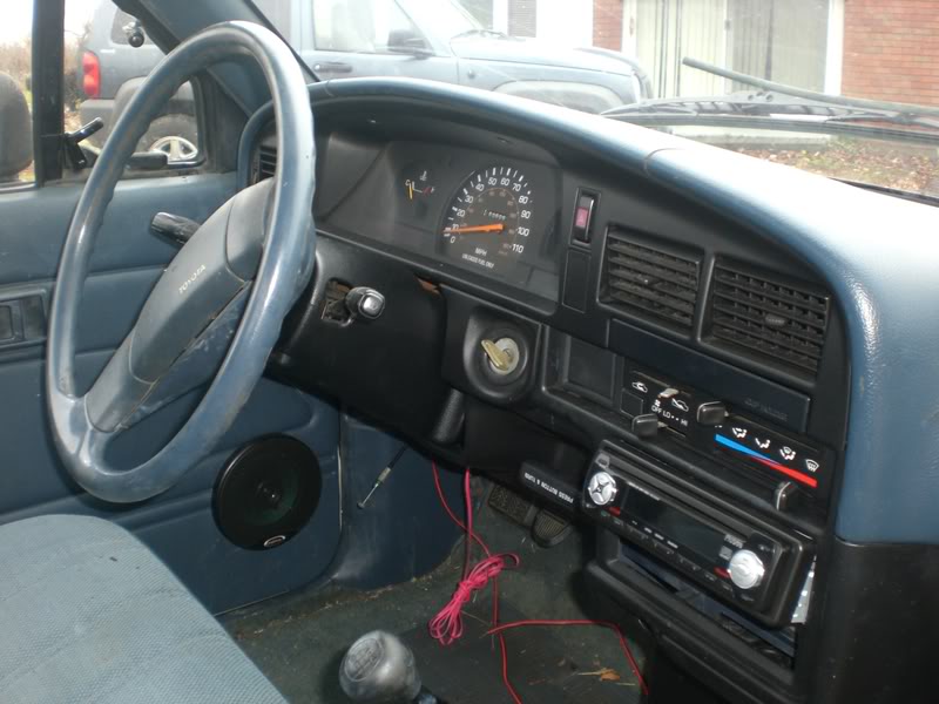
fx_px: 1031
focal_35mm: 38
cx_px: 470
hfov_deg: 49.0
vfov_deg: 37.7
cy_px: 352
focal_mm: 6.3
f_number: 3.1
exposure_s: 1/30
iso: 100
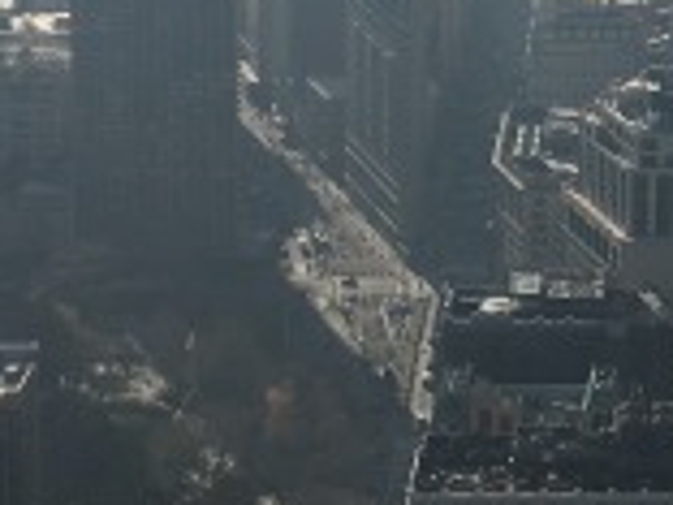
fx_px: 2897
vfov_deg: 9.7
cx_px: 928
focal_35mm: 149
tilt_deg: -11.6
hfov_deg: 12.7
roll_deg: -1.7
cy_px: -186
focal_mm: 4.15
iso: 25
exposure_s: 1/2849
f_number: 2.2
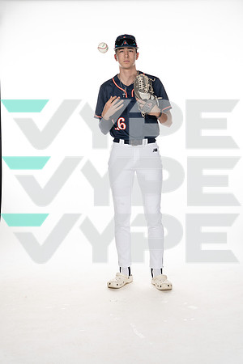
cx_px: 122
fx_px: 516
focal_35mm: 51
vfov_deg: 38.9
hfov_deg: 26.5
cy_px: 182
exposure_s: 1/250
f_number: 6.3
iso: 400
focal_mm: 51
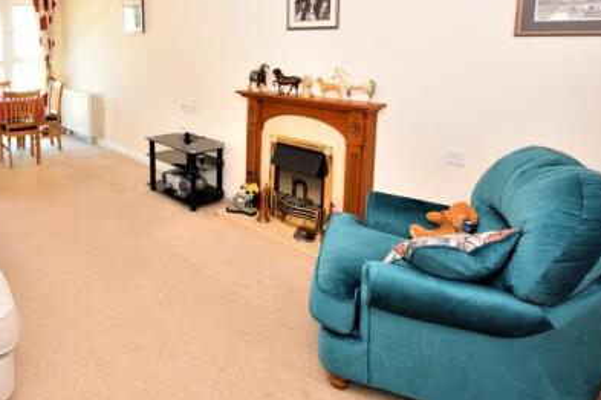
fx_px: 417
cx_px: 134
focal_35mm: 25
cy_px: 102
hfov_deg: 66.0
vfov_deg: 49.3
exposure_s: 1/100
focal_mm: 10
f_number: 5
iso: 800
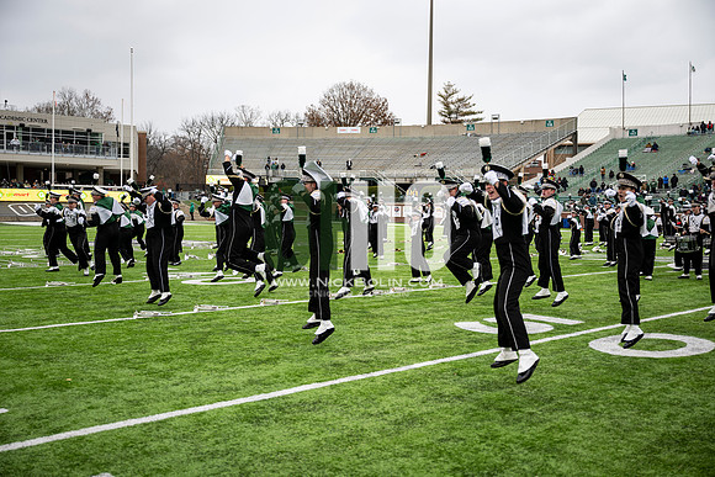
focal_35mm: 36
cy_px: 238
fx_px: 715
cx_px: 358
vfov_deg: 36.9
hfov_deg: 53.1
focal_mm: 36
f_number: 2.8
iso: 100
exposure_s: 1/500
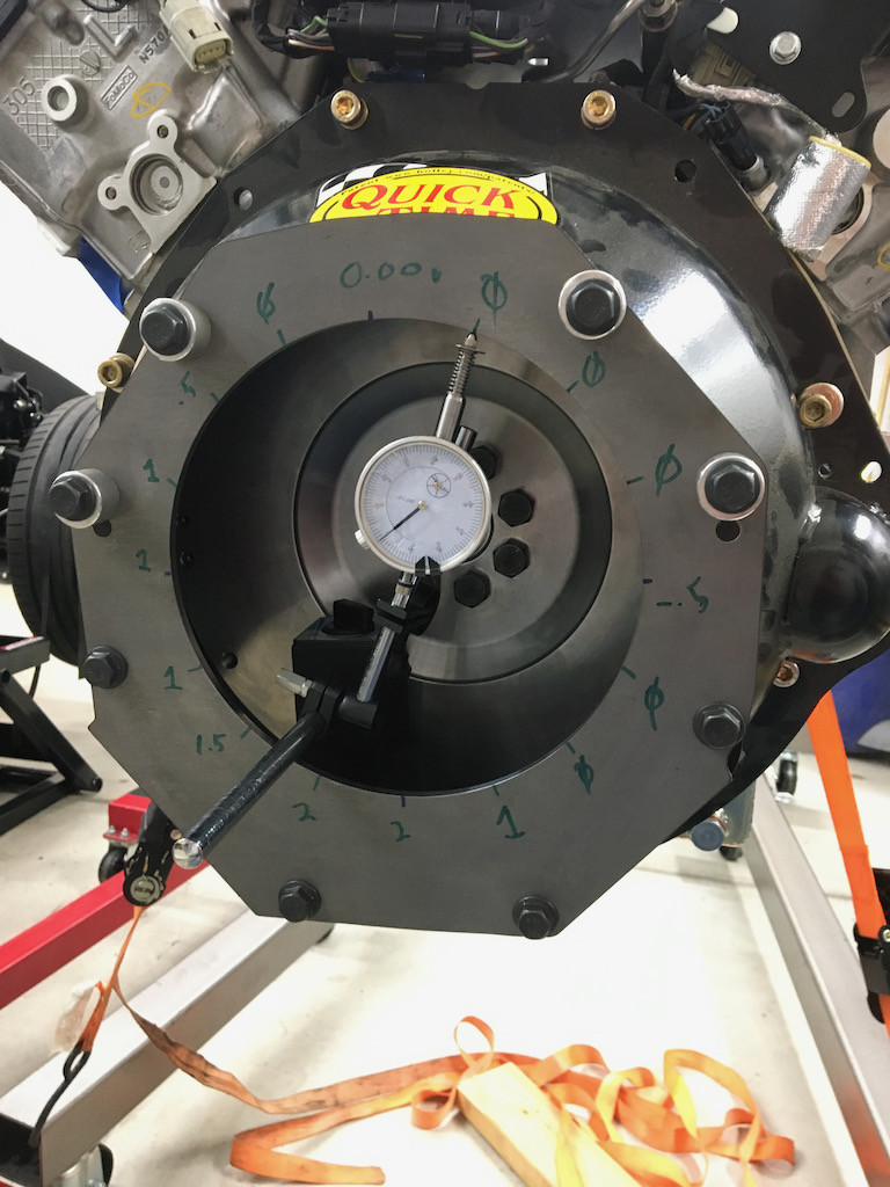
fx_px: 994
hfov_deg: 48.2
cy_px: 594
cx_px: 445
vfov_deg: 61.7
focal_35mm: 29
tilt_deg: -10.4
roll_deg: -2.2
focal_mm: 4.15
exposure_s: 1/24
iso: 200
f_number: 2.2
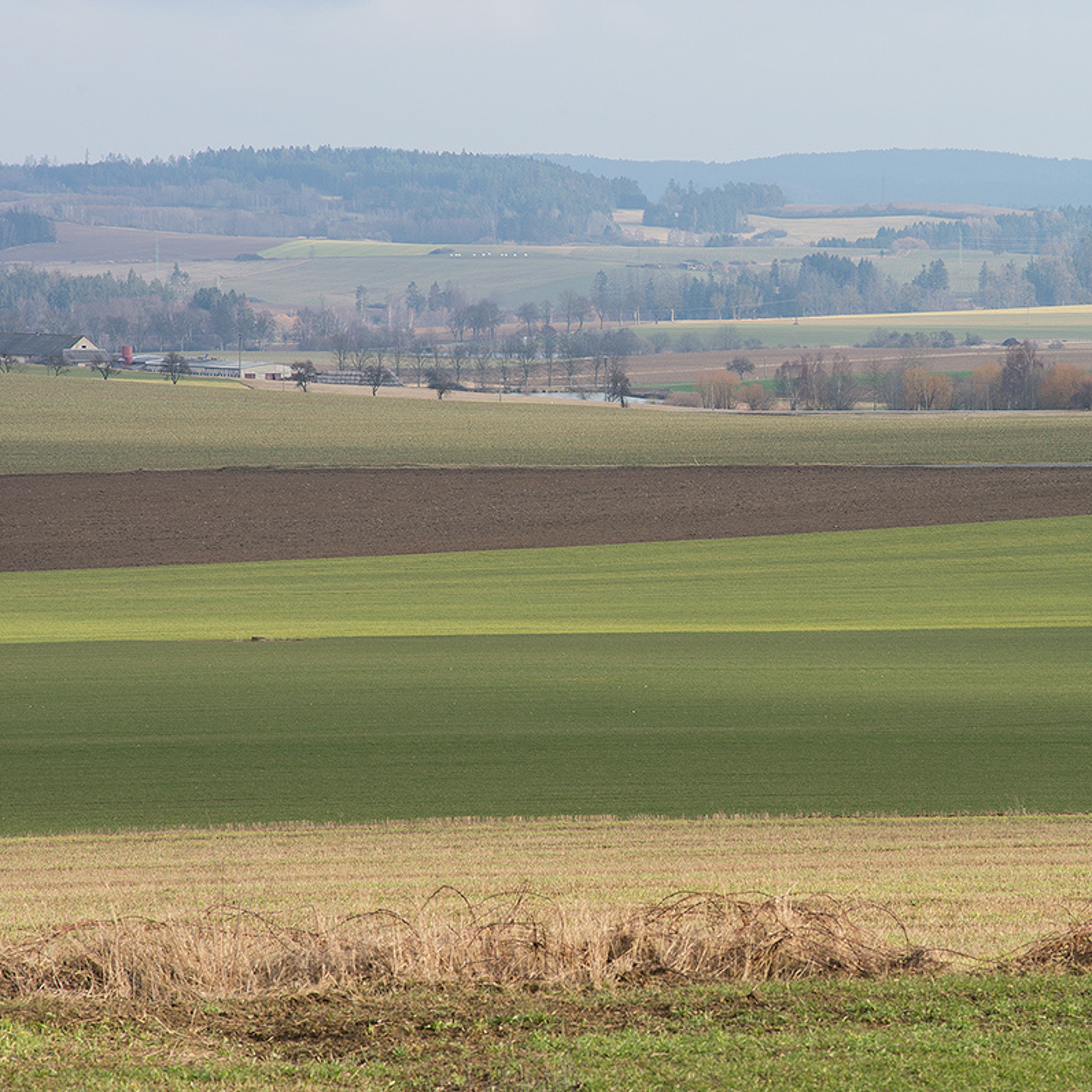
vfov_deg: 8.5
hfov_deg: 8.5
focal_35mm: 205
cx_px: 735
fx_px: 7317
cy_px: 547
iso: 250
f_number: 13
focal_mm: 160
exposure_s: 1/160
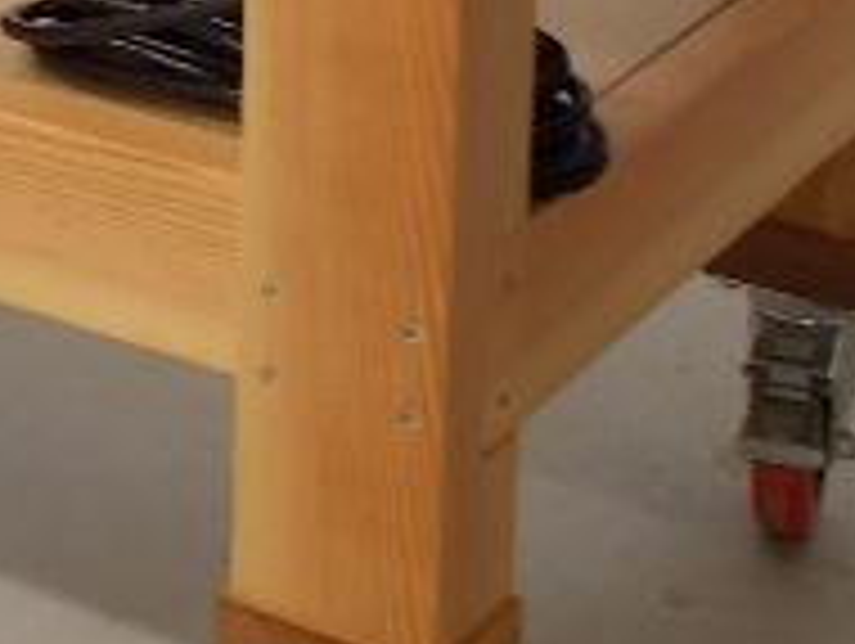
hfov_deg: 15.3
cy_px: -324
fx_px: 3116
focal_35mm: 126
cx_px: -45
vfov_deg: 11.3
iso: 200
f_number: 3.4
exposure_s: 1/15
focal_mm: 5.3
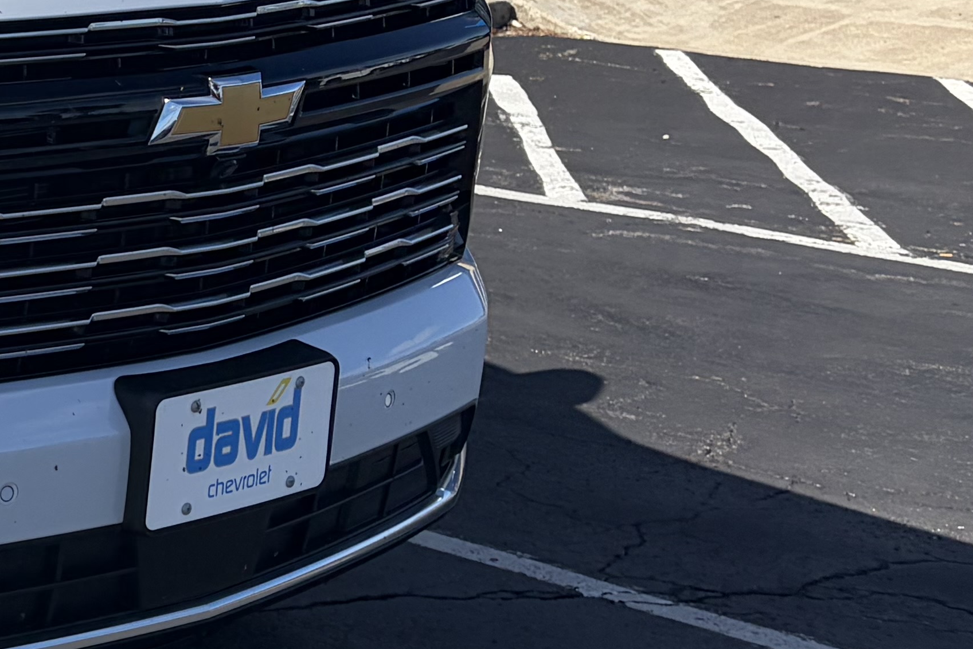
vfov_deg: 15.0
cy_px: 224
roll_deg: +0.1
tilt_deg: -10.6
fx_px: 2460
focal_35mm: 91
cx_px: -547
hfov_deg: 19.2
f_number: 1.6
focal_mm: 5.96
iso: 64
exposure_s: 1/5814
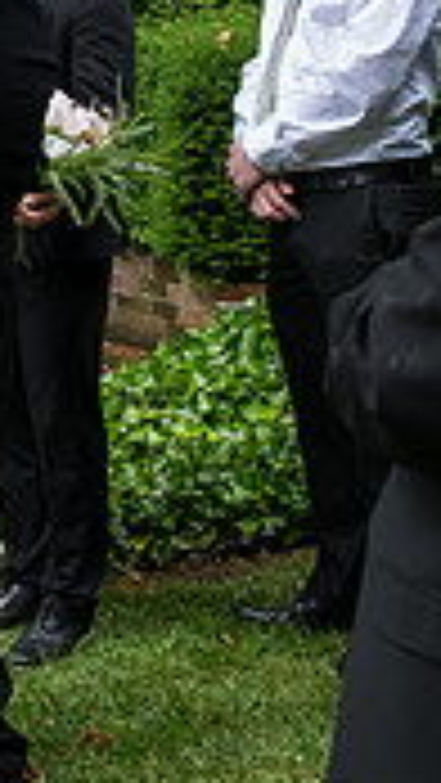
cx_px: -540
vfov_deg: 24.6
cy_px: 92
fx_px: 1745
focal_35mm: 84
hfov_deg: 12.2
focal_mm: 24
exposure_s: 1/400
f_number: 4
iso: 1000
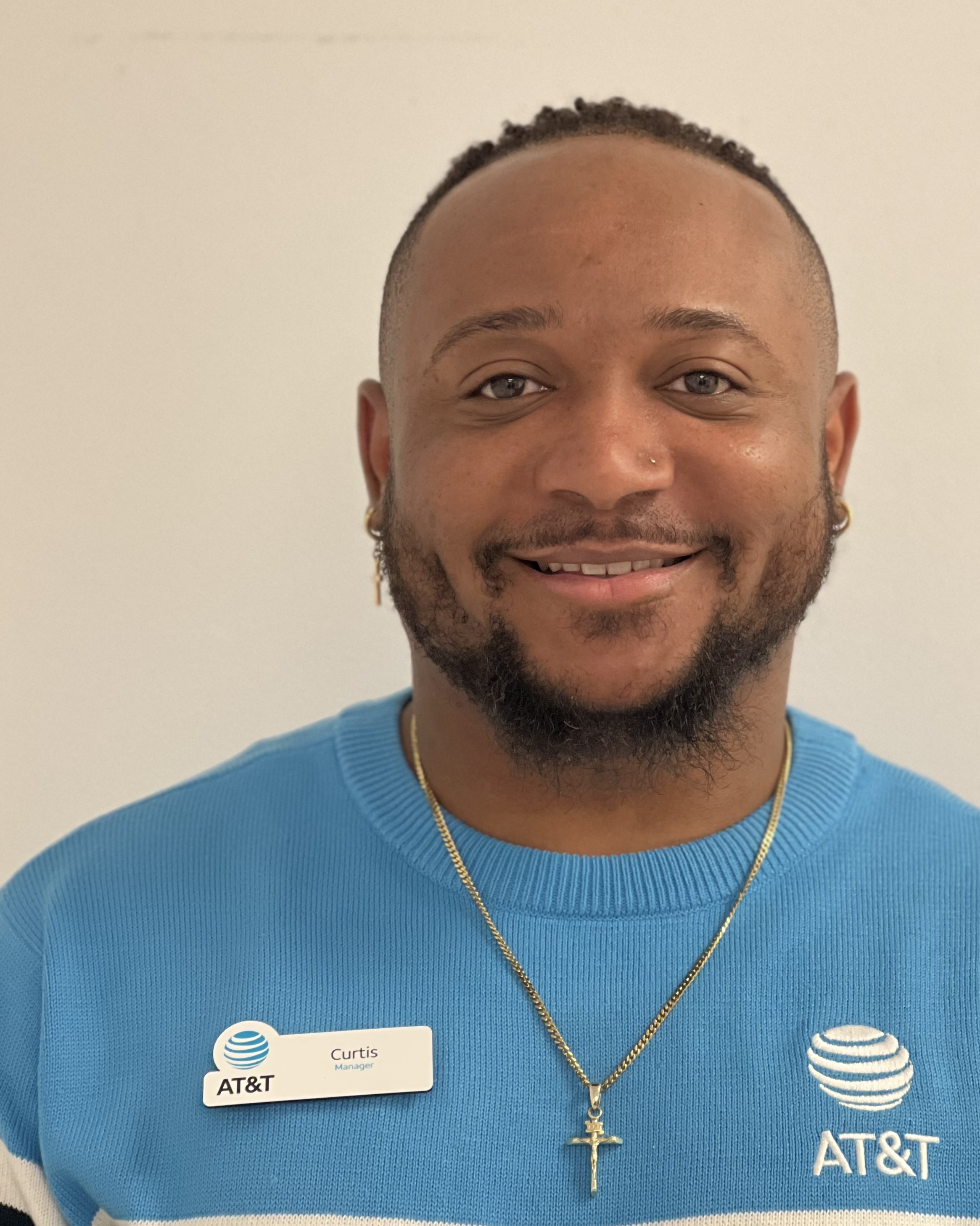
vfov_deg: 18.4
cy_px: 675
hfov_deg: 14.8
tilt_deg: -2.5
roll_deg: +0.2
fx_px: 3771
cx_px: 600
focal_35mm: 104
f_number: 2.8
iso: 320
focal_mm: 9
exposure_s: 1/30
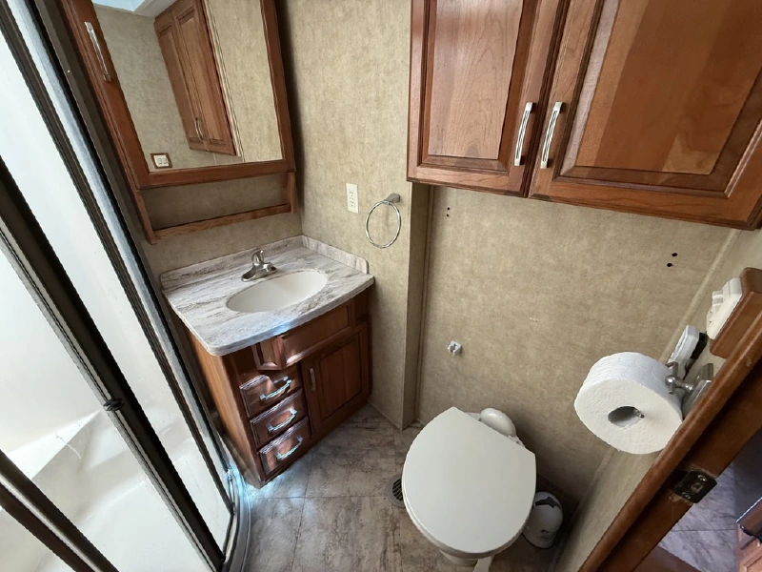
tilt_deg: -28.7
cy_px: 286
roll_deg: +0.3
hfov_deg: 102.1
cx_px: 381
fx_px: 308
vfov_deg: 85.7
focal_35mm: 14
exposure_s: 1/99
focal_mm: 2.22
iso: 320
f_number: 2.2
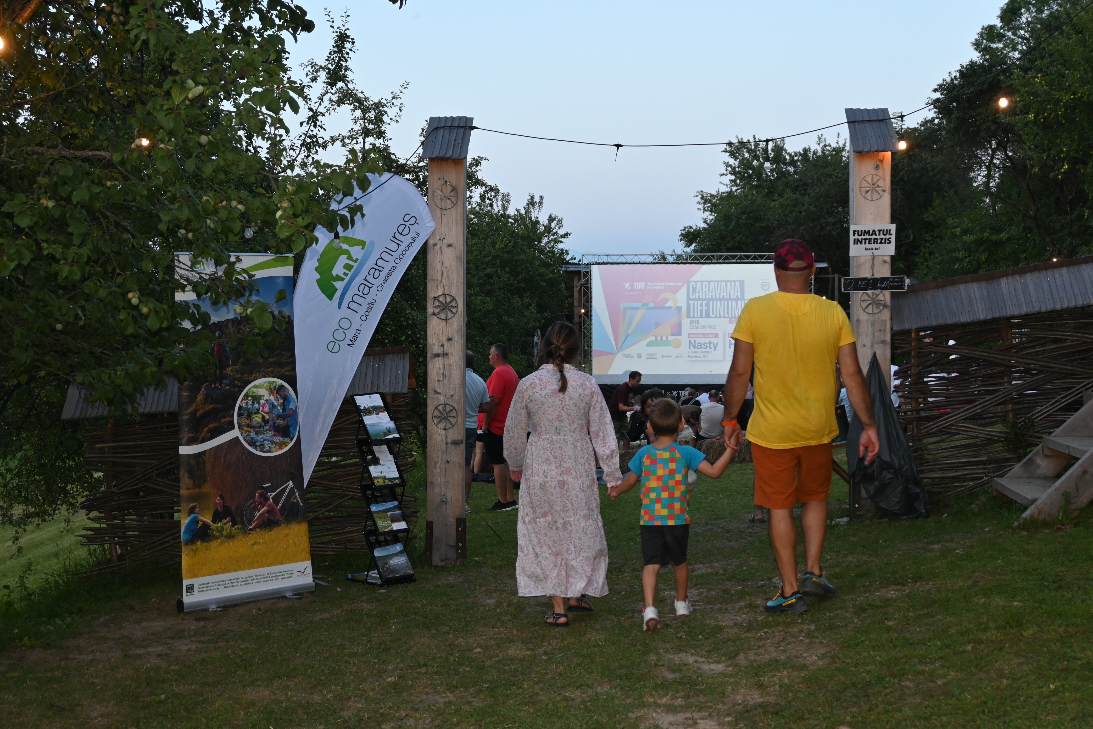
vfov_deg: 29.9
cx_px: 546
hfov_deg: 43.6
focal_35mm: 45
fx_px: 1366
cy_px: 364
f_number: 4.8
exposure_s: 1/60
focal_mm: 30
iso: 400
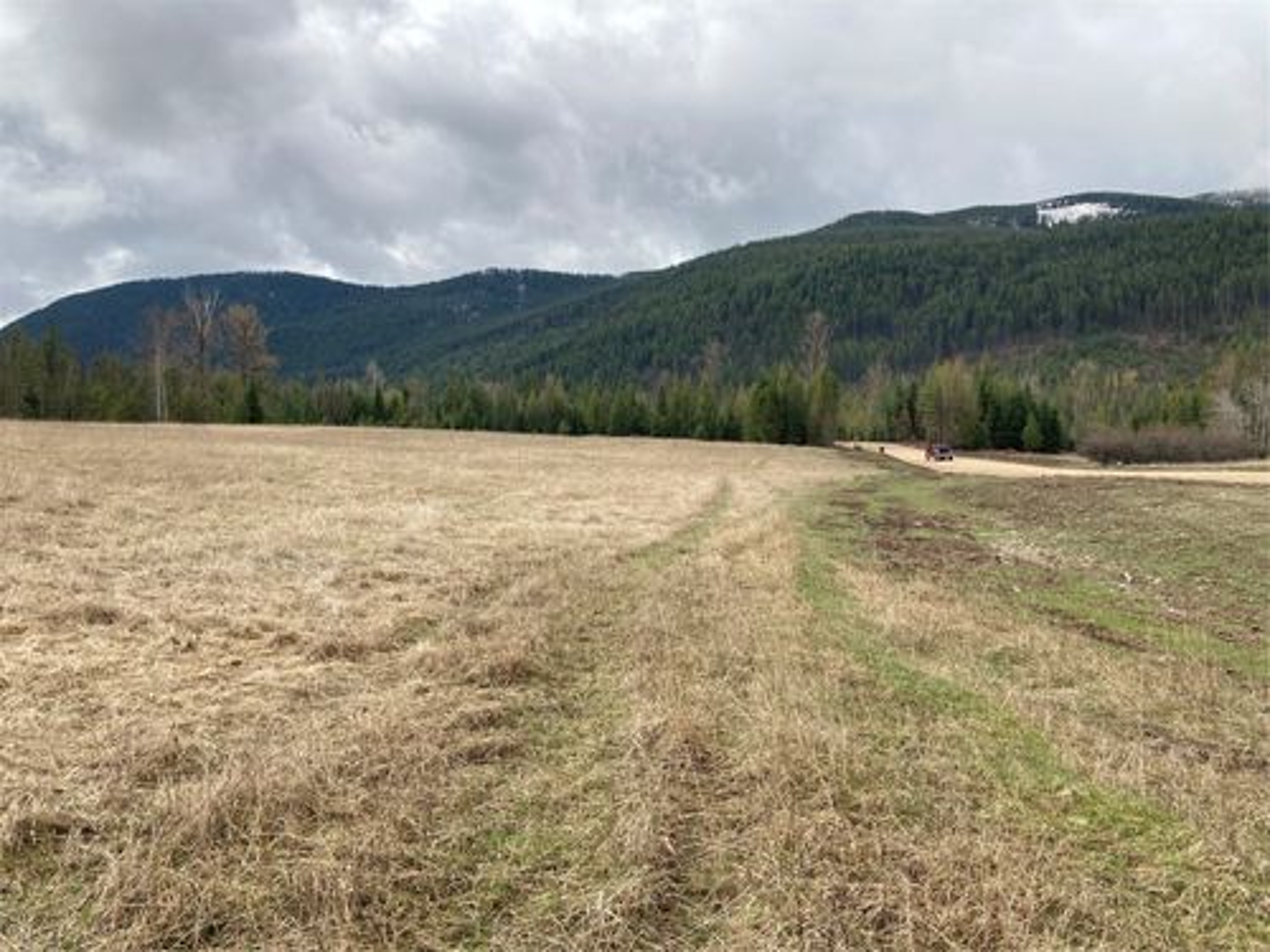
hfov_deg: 63.4
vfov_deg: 49.7
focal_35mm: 28
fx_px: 1027
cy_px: 476
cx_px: 635
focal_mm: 3.99
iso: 20
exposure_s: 1/1245
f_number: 1.8
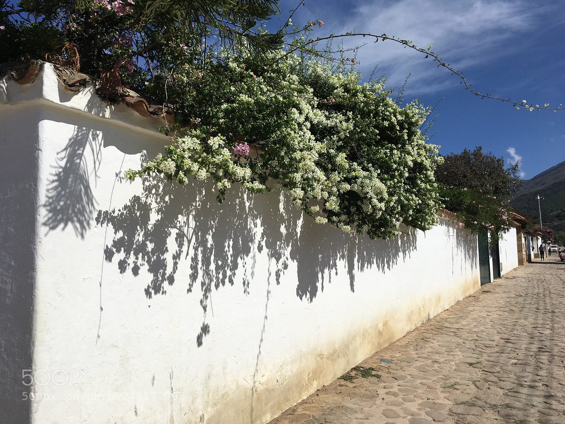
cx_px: 282
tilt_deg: +3.8
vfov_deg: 48.2
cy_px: 212
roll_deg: +1.1
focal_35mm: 29
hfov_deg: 61.7
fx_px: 473
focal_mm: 4.15
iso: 25
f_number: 2.2
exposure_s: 1/4525
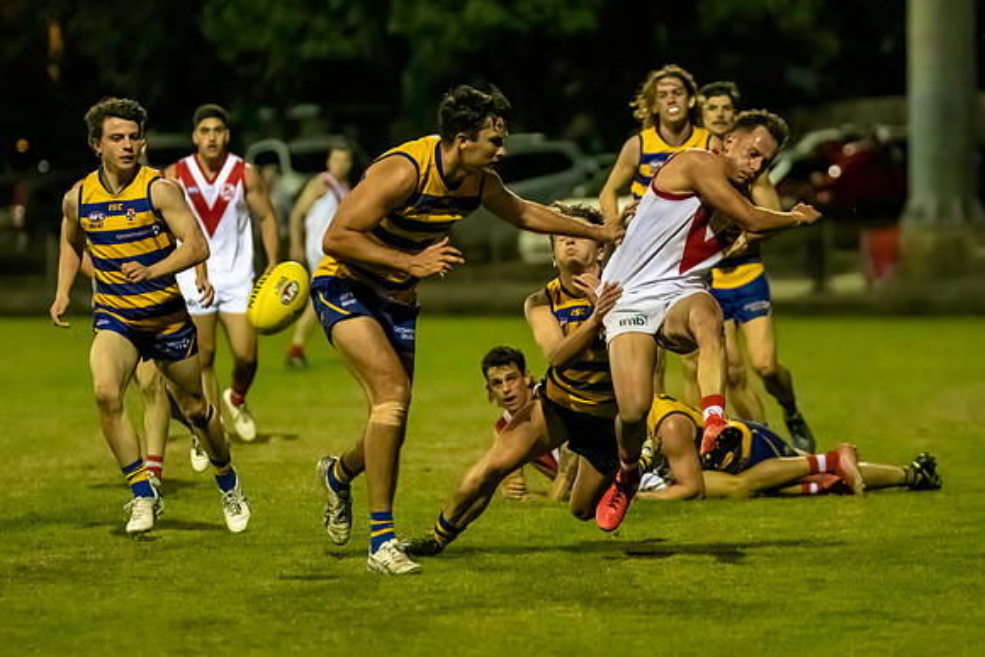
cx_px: 615
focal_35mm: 301
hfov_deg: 6.8
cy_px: 305
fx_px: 8238
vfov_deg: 4.6
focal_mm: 180
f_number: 2.8
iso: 10000
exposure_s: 1/1250
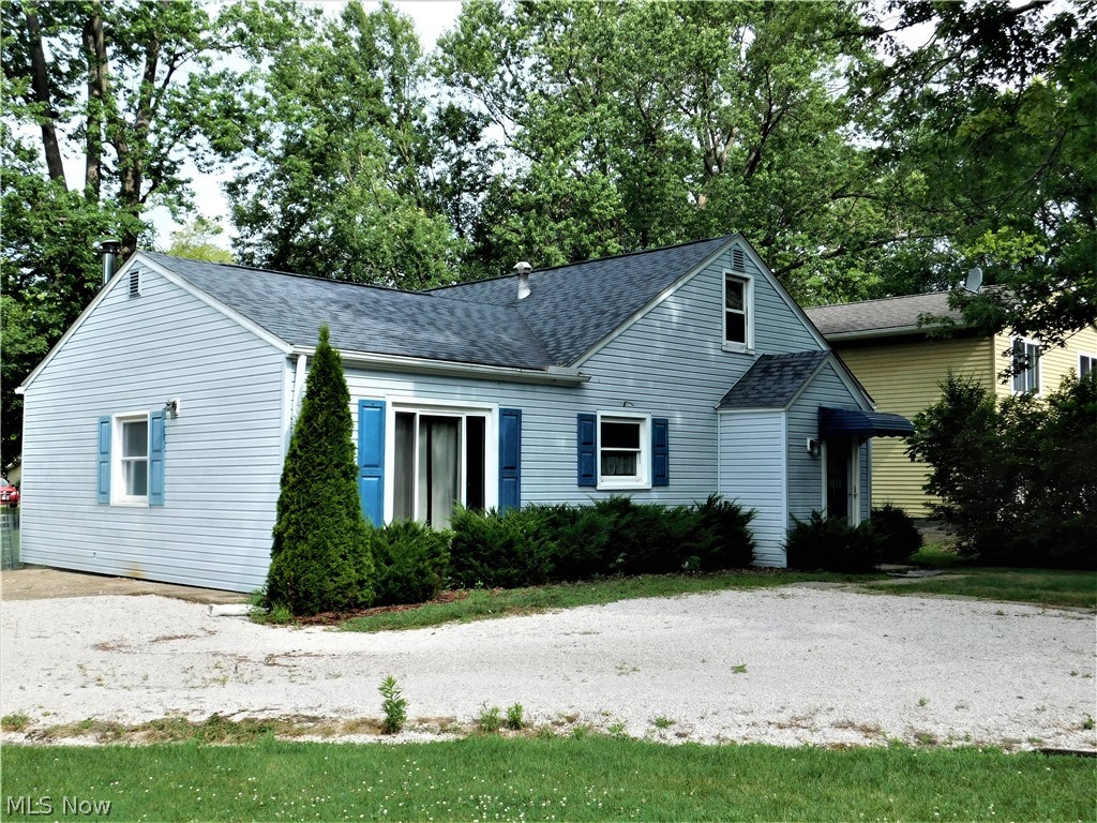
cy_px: 412
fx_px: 1141
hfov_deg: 51.4
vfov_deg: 39.7
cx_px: 548
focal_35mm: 36
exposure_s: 1/800
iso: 125
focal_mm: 6.3
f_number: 3.5
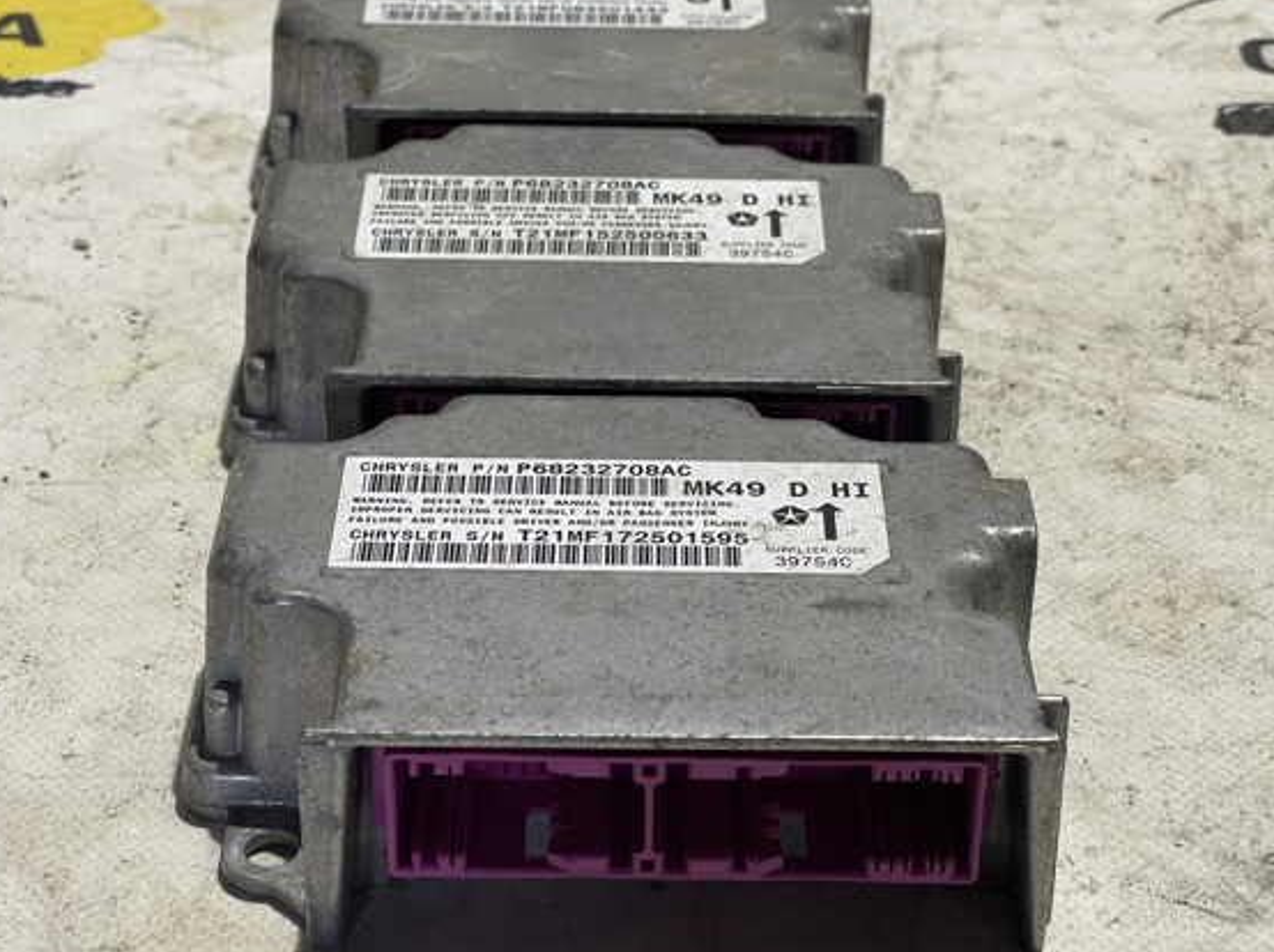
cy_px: 456
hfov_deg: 26.4
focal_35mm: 74
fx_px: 2720
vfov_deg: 19.9
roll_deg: -1.2
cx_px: 669
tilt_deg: -33.7
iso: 160
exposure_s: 1/50
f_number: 2.2
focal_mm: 7.5
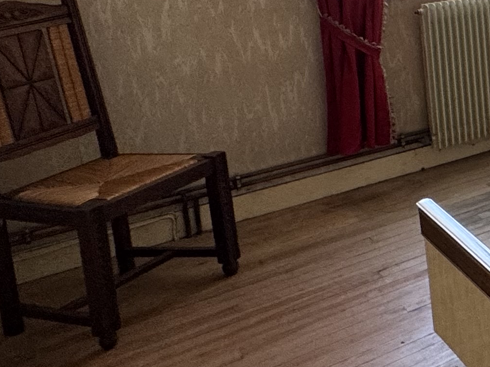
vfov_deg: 24.2
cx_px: 859
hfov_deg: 22.3
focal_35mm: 56
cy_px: -50
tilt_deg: -6.5
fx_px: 793
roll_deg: +1.0
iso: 160
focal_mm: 2.22
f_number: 2.2
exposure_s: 1/99
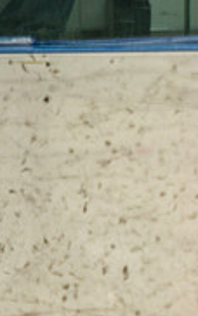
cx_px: 588
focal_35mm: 1400
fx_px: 12068
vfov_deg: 1.5
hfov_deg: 0.9
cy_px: 192
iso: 1600
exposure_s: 1/5000
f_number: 3.2
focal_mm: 300
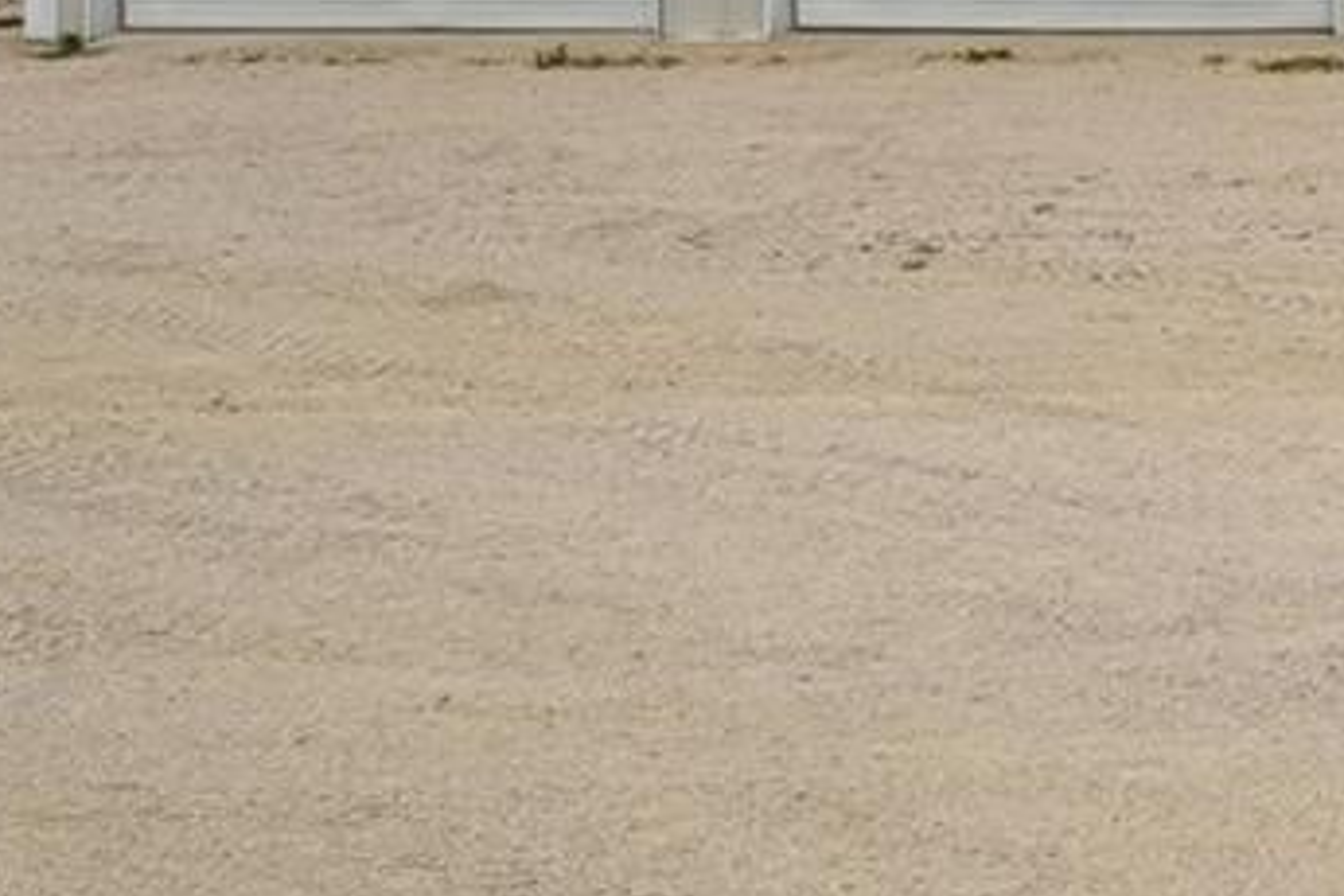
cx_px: 2415
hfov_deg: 17.6
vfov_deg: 13.8
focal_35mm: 94
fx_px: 3509
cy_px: -409
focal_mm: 20
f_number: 10
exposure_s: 1/320
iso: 64
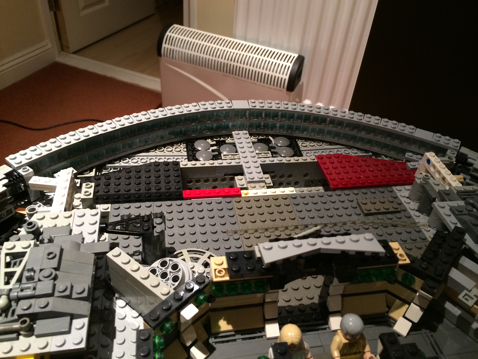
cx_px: 239
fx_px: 414
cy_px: 180
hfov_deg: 60.0
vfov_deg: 46.8
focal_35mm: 30
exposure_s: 1/30
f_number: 2.2
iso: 160
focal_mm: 4.12
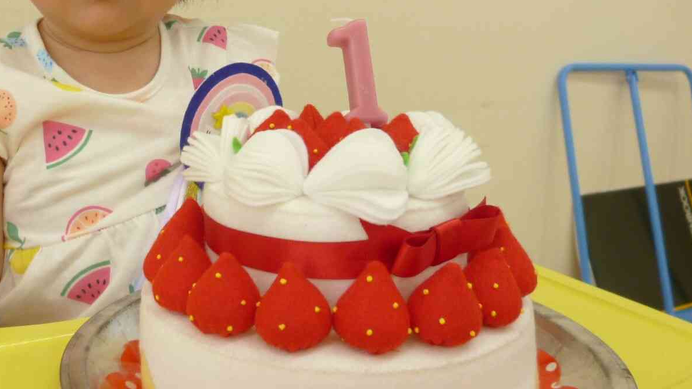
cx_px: 229
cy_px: 63
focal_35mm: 45
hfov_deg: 44.8
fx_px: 826
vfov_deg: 25.9
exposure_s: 1/60
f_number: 2.5
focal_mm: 4.3
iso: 125
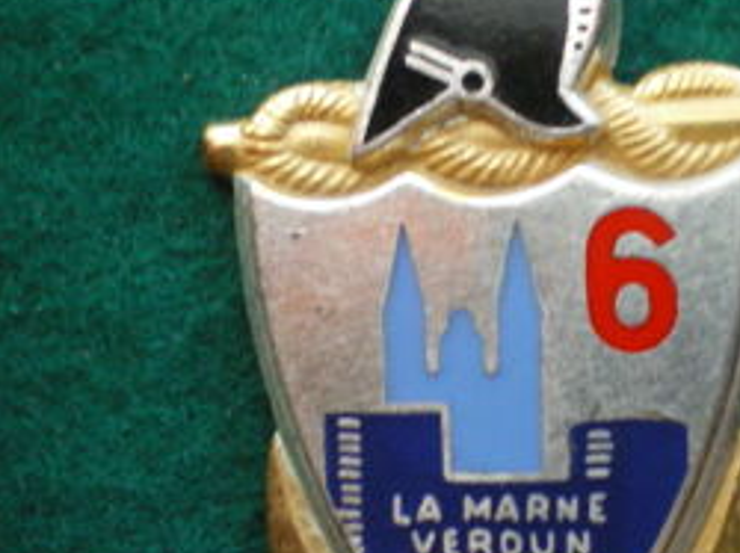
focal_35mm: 73
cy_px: 370
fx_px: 1559
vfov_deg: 20.1
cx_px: 420
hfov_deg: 26.7
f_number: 3.1
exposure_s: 1/30
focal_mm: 6.3
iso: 400
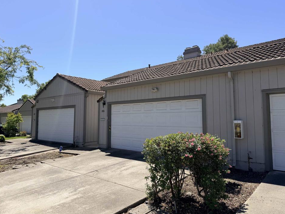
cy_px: 102
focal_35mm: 26
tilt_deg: +4.6
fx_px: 214
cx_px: 136
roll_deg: +0.0
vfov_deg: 53.1
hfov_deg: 67.3
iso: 80
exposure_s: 1/4167
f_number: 1.78
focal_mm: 6.76
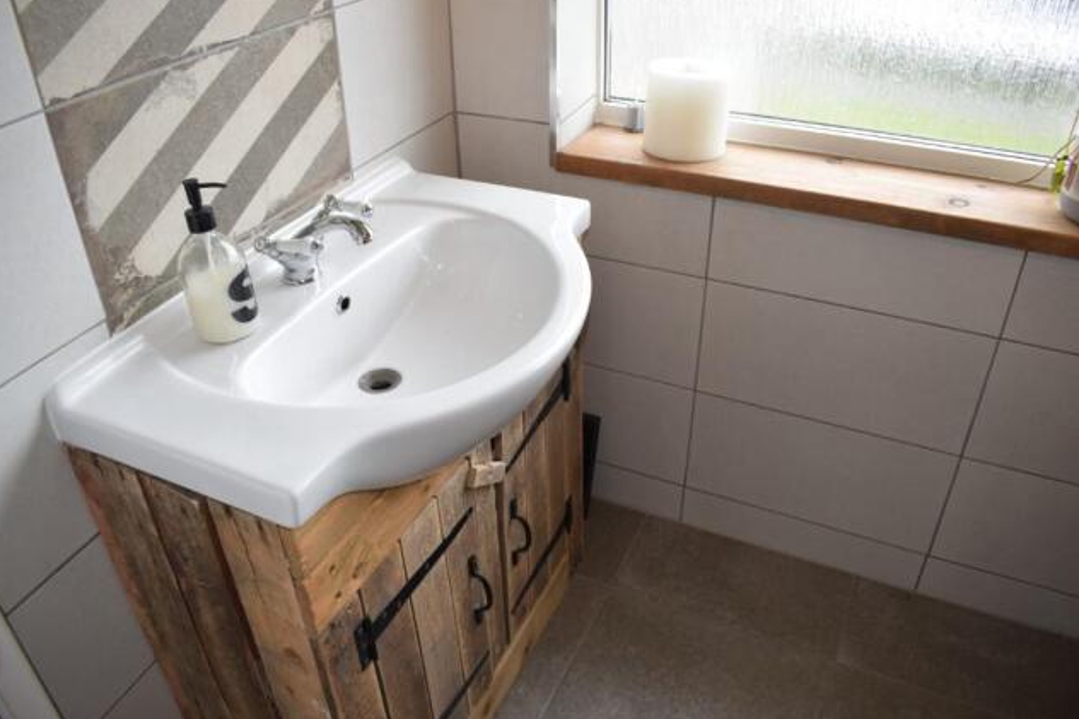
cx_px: 522
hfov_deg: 65.5
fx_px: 839
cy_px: 361
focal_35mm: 28
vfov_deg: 46.4
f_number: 5.6
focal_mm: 18
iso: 720
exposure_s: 1/125
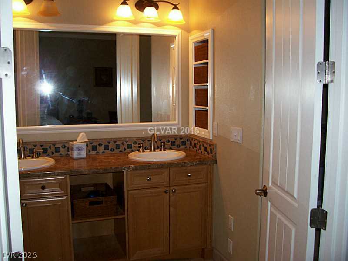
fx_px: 342
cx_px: 174
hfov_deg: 54.0
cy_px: 130
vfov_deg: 41.8
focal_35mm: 34
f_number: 2.7
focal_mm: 5.6
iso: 140
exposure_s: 1/112
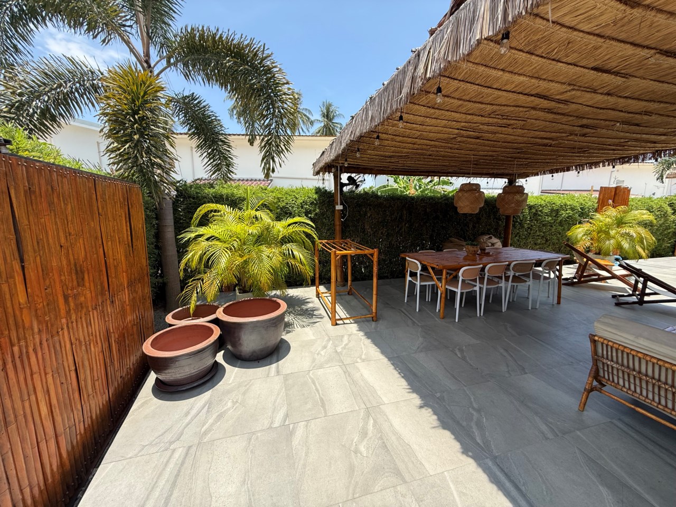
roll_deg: -0.3
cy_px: 254
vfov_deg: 85.7
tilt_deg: -8.6
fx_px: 273
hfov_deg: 102.1
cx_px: 338
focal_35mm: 14
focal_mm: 2.22
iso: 50
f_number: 2.2
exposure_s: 1/901
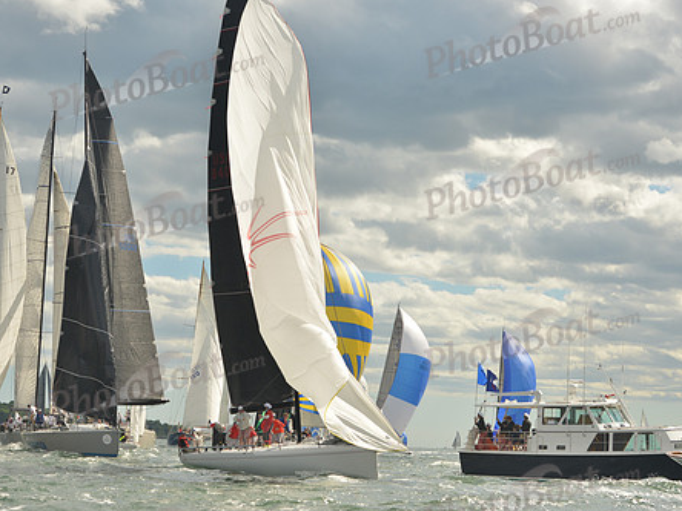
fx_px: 1734
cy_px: 282
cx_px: 346
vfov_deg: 16.8
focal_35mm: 88
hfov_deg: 22.3
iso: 400
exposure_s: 1/640
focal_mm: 70
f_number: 7.1
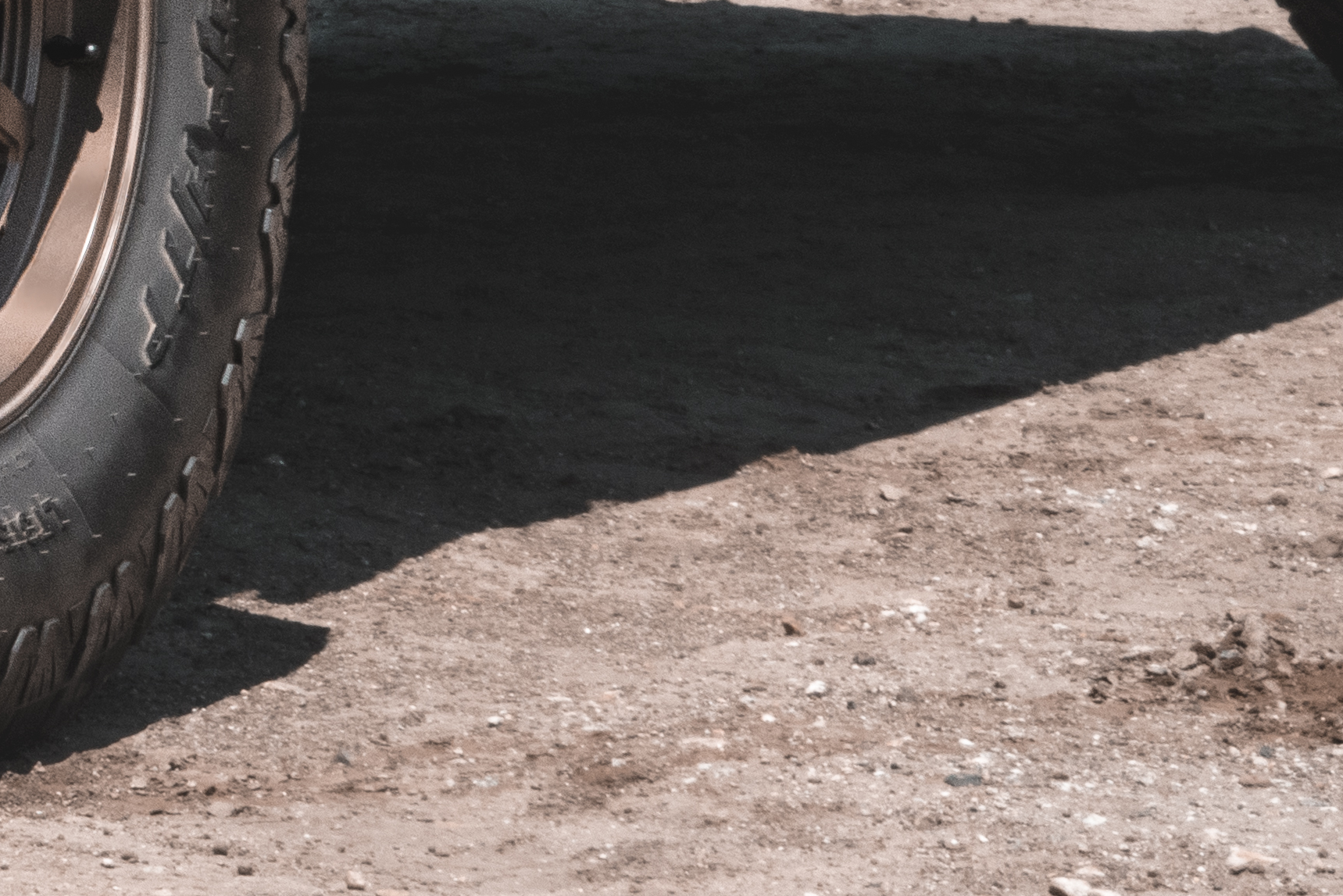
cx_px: -1538
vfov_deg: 6.1
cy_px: -757
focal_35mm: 222
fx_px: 8283
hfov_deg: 8.7
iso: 800
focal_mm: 48
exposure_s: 1/320
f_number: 22
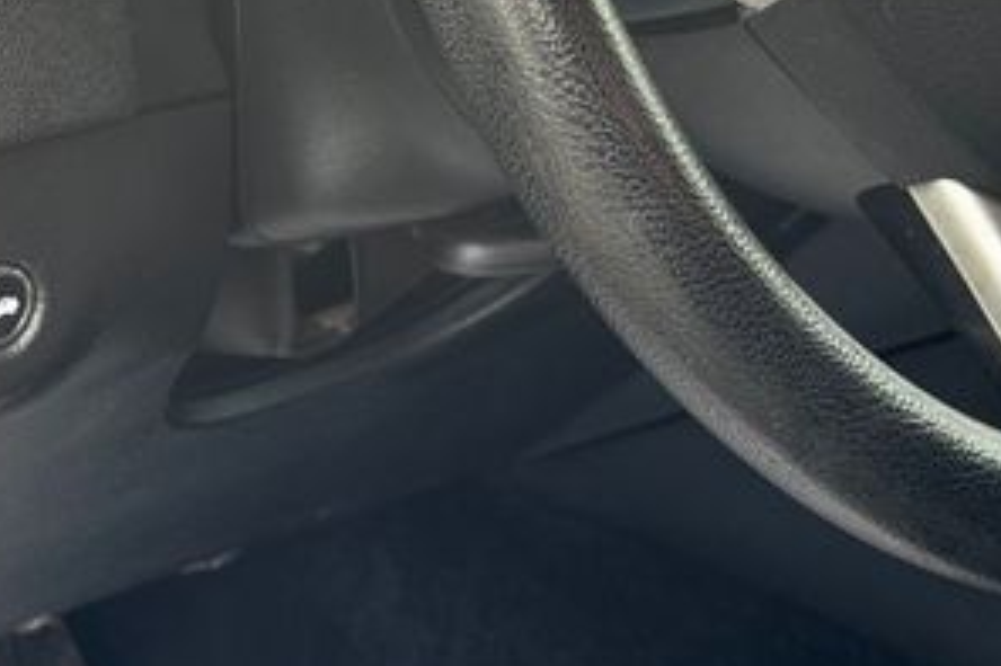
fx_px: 3001
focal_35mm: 108
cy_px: -101
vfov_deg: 12.4
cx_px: 115
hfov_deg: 18.6
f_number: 1.78
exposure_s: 1/202
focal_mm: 6.76
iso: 50
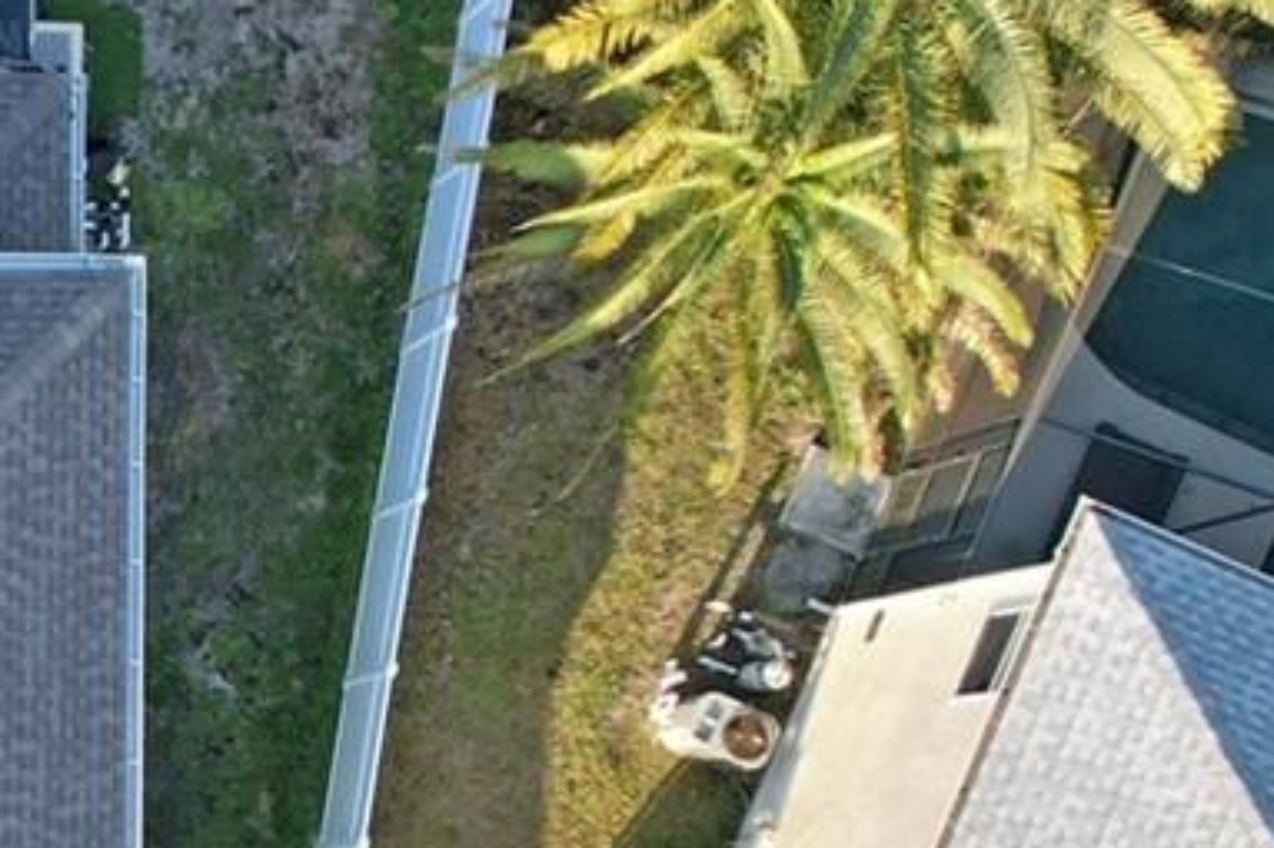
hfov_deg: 19.4
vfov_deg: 14.6
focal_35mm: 92
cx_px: -612
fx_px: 3254
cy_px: 888
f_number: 2.8
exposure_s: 1/350
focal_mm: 8.38
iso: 100
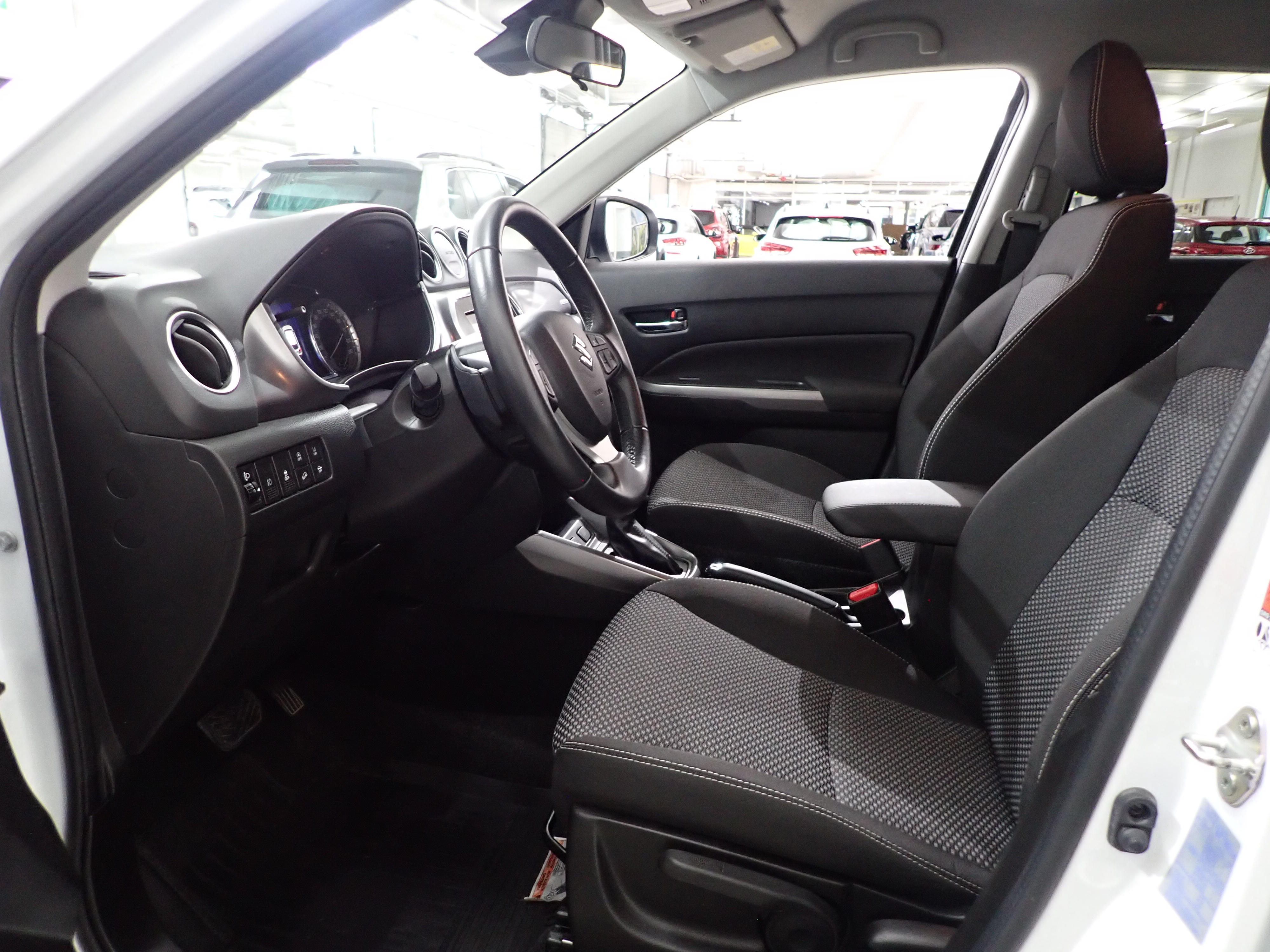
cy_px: 476
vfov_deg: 54.9
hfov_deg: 69.4
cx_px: 635
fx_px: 917
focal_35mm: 25
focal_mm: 4.5
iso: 500
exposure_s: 1/30
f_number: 2
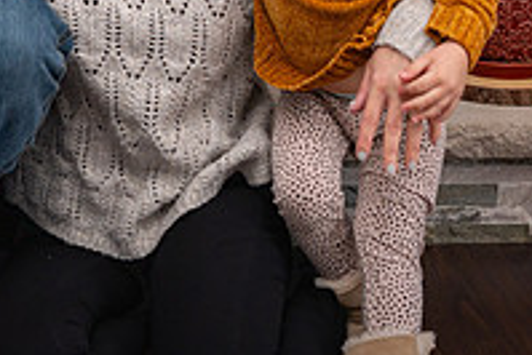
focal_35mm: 74
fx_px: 1094
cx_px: 147
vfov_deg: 17.0
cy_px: -145
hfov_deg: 27.0
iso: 200
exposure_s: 1/125
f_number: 2.8
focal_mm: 24
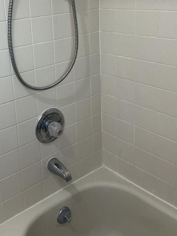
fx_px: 300
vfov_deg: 42.0
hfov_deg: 32.6
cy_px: 68
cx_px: 61
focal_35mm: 44
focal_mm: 3
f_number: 1.8
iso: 125
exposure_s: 1/60
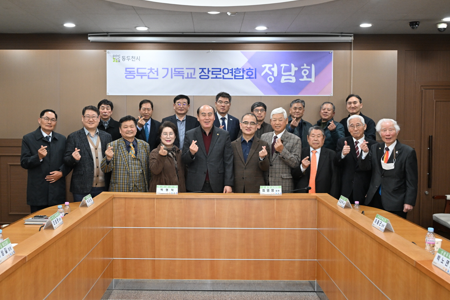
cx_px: 208
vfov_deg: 33.4
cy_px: 148
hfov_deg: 48.4
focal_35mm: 40
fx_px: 500
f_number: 5
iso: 2000
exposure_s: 1/125
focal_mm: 36
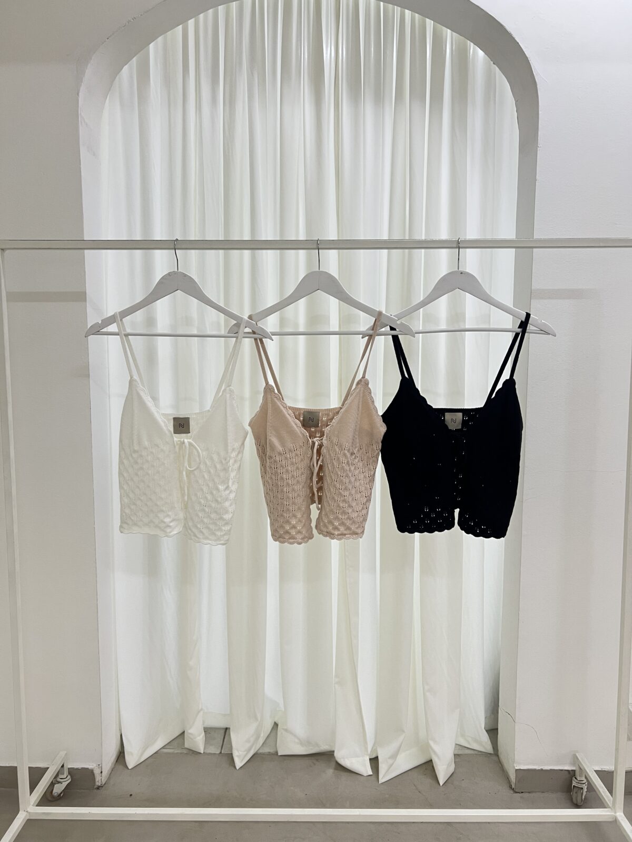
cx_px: 316
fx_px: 633
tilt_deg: -5.2
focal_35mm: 26
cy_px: 421
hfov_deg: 53.1
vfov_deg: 67.3
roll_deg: +0.3
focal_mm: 5.7
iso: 125
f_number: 1.5
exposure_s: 1/50
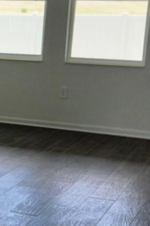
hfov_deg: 11.2
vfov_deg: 19.1
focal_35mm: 107
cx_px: -180
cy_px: 128
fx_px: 670
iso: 50
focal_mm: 5.4
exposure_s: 1/120
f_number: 1.8
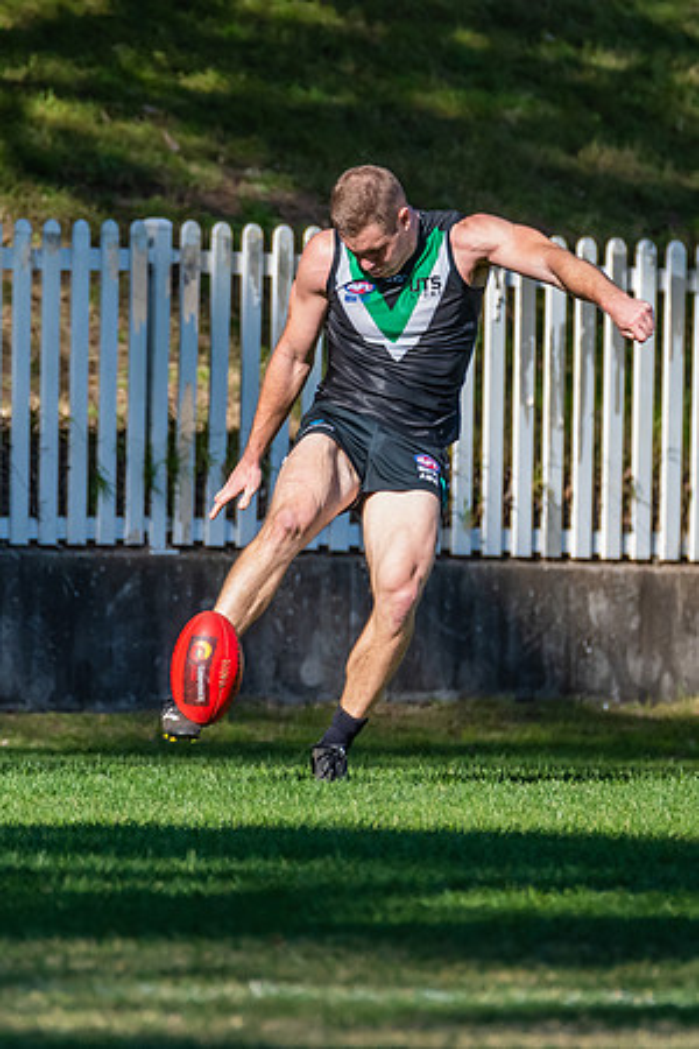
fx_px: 30259
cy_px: 375
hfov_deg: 1.3
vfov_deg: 2.0
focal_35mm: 1039
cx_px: 383
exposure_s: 1/1600
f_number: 7.1
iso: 800
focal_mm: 500
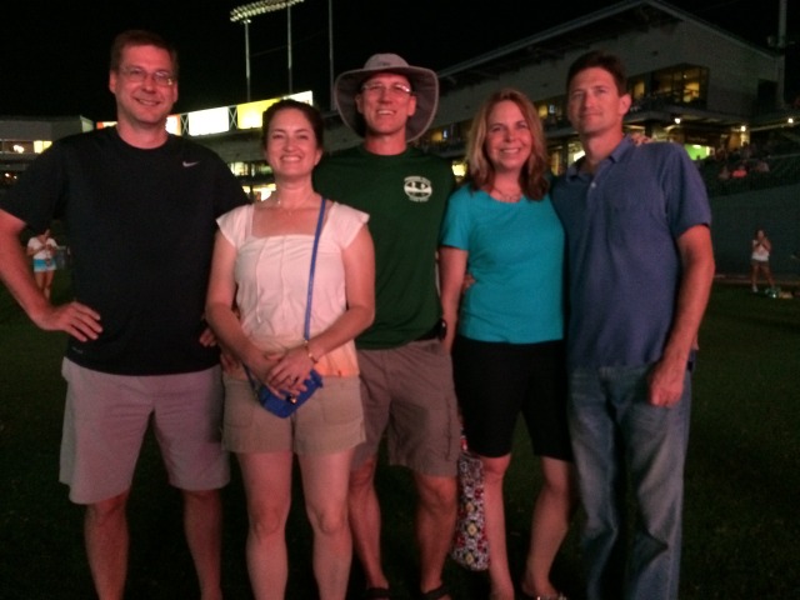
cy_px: 300
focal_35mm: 29
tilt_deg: -5.3
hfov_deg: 61.7
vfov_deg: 48.2
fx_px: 670
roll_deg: -0.5
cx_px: 400
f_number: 2.2
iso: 400
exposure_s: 1/15
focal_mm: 4.15
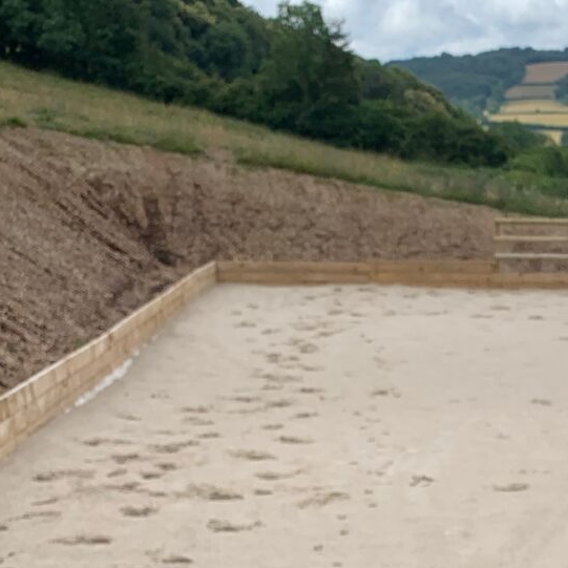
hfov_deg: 19.0
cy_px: 706
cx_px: 644
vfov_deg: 18.7
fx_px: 1615
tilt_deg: -17.4
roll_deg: -0.4
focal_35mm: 87
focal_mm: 4.25
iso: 25
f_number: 1.8
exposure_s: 1/2160
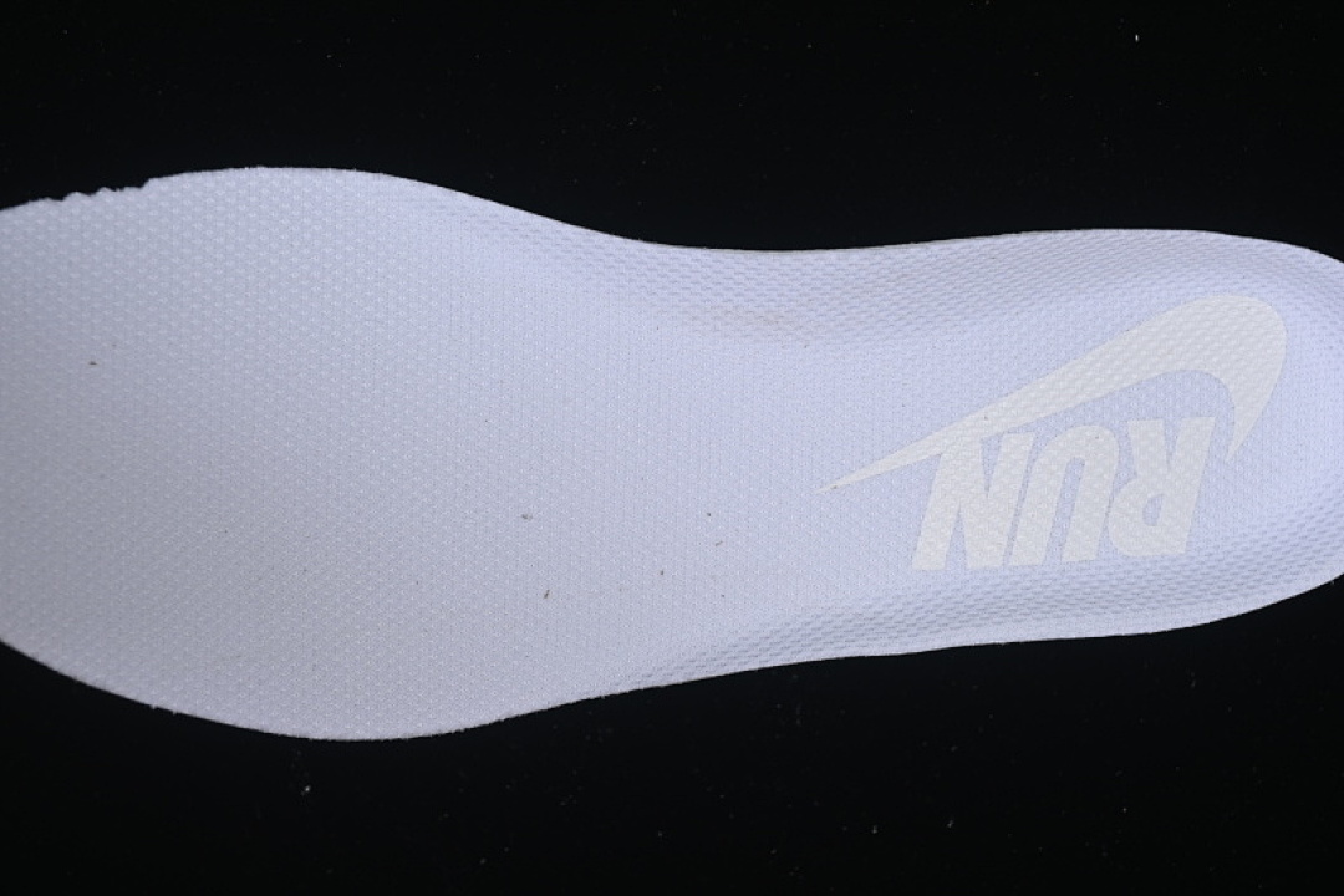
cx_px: 672
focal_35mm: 75
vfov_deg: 18.2
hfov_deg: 27.0
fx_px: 2800
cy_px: 448
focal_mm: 50
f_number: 8
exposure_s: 1/80
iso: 160
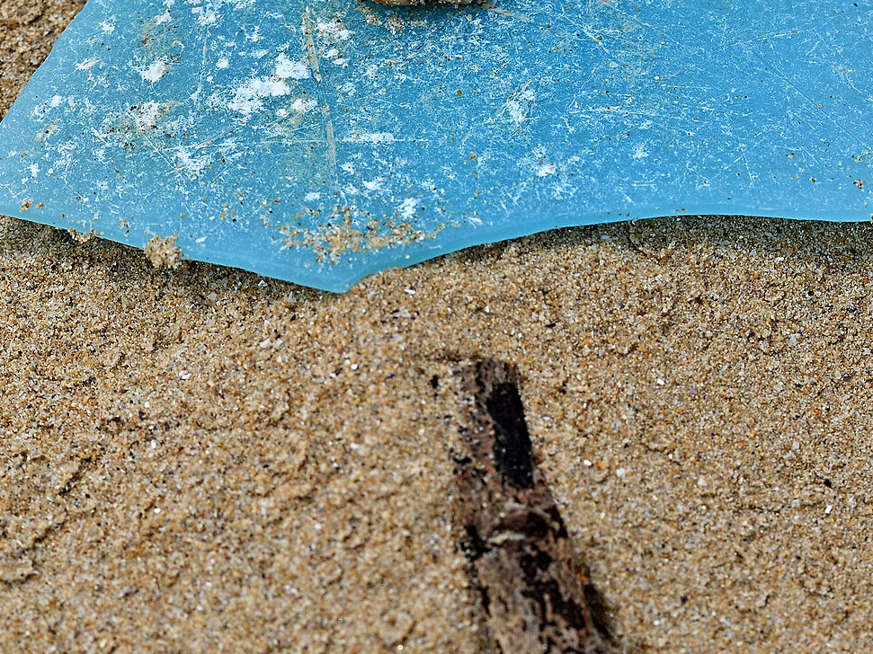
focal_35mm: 214
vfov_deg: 6.9
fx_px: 5396
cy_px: 77
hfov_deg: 9.2
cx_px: 764
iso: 160
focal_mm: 90
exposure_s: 1/1000
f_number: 10
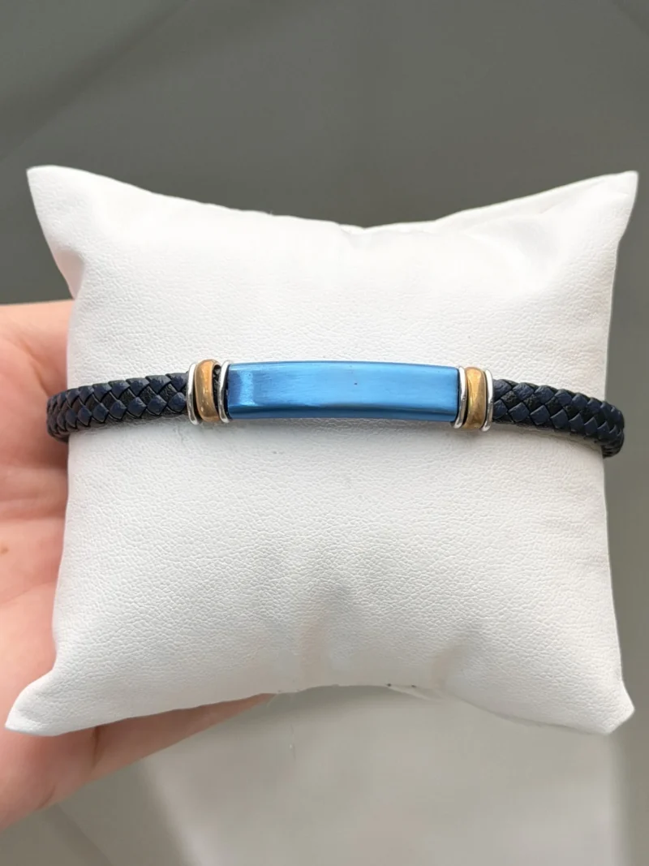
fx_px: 1200
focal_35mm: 48
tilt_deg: -75.1
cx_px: 324
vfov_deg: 39.7
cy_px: 433
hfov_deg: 30.3
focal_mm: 6.76
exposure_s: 1/657
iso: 64
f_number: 1.78
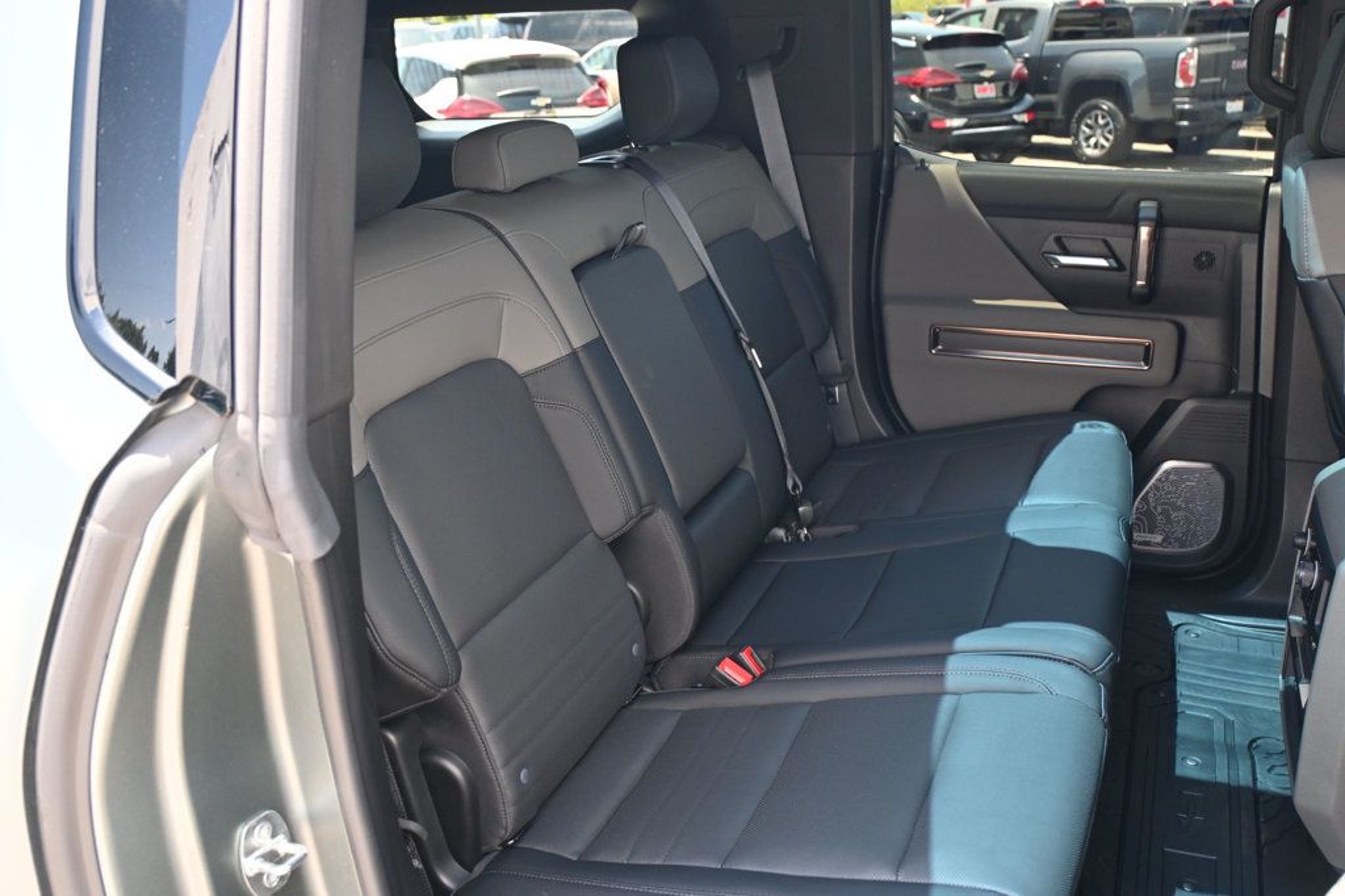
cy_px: 448
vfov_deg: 39.9
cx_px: 672
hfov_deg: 57.2
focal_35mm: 33
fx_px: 1232
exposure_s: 1/125
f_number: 4
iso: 800
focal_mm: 22
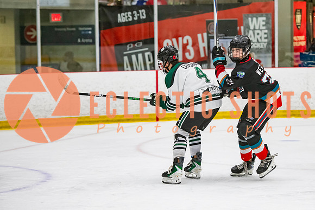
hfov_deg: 13.2
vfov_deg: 8.9
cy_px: 105
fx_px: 1357
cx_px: 197
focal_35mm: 155
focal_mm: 116
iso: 2000
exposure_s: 1/640
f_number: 3.2
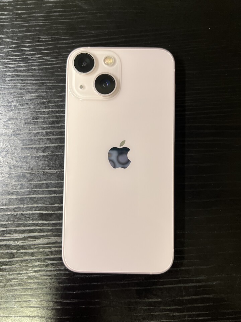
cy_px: 161
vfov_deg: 67.3
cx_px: 120
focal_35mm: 26
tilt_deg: -87.2
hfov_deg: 53.1
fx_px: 241
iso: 64
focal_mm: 5.7
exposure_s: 1/60
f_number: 1.5
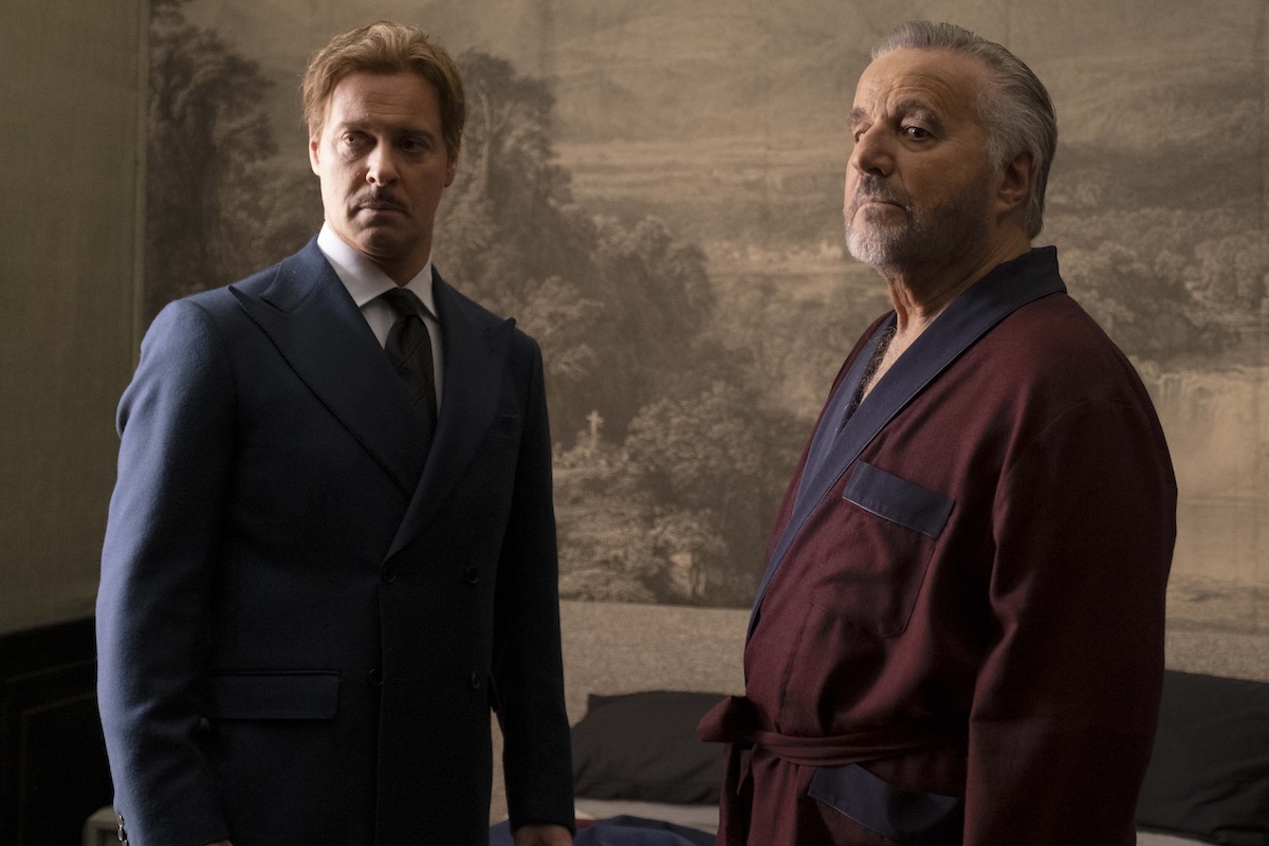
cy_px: 423
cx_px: 634
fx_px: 1586
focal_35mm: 45
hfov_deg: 43.6
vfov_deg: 29.9
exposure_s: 1/60
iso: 3200
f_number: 2.8
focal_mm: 30.2
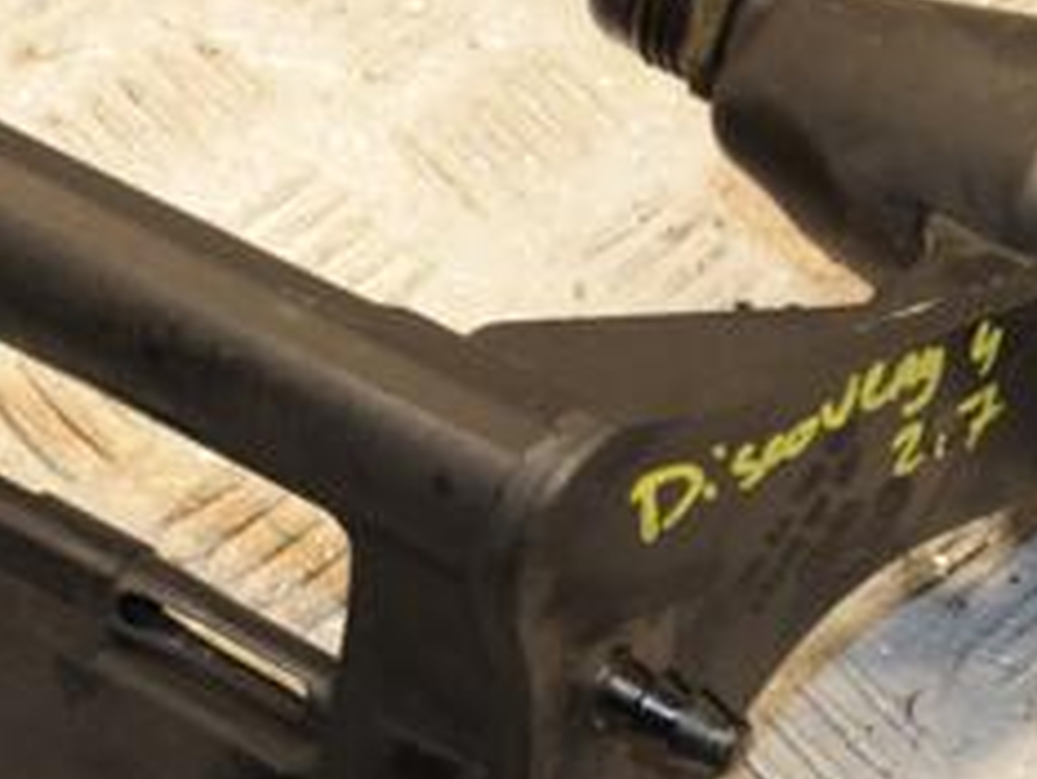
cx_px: 401
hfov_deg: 14.0
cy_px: 512
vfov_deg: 10.5
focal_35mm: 141
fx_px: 4226
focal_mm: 38
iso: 800
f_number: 7.1
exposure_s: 1/200
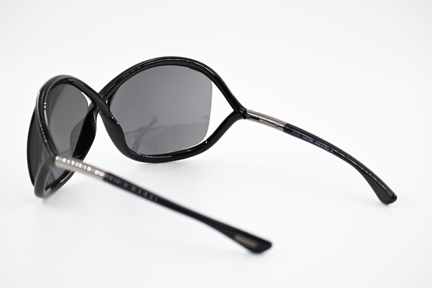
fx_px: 1170
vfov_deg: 14.0
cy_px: 144
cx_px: 216
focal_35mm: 98
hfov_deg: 20.9
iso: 800
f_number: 4.8
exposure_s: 1/640
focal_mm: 65
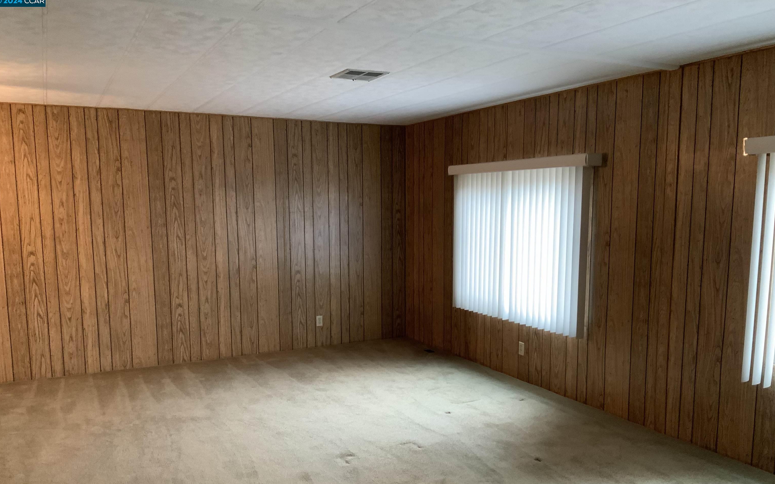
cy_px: 287
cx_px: 385
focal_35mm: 31
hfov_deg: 61.2
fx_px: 655
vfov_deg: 40.4
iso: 250
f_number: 1.8
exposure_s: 1/60
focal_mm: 3
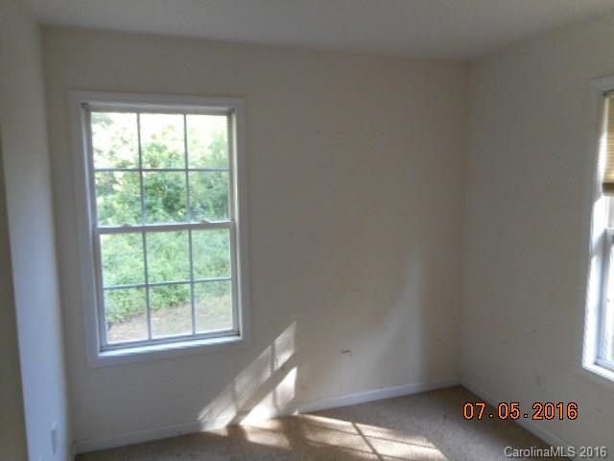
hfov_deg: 69.4
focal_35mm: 25
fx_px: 443
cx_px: 307
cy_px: 230
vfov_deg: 54.9
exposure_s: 1/30
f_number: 3.7
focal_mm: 4.5
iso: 250
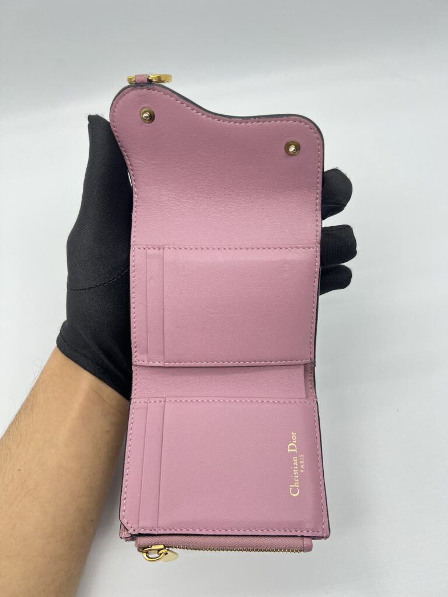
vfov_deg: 67.3
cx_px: 224
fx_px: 449
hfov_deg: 53.1
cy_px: 298
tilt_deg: -55.7
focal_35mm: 26
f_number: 1.5
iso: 50
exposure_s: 1/100
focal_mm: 5.7
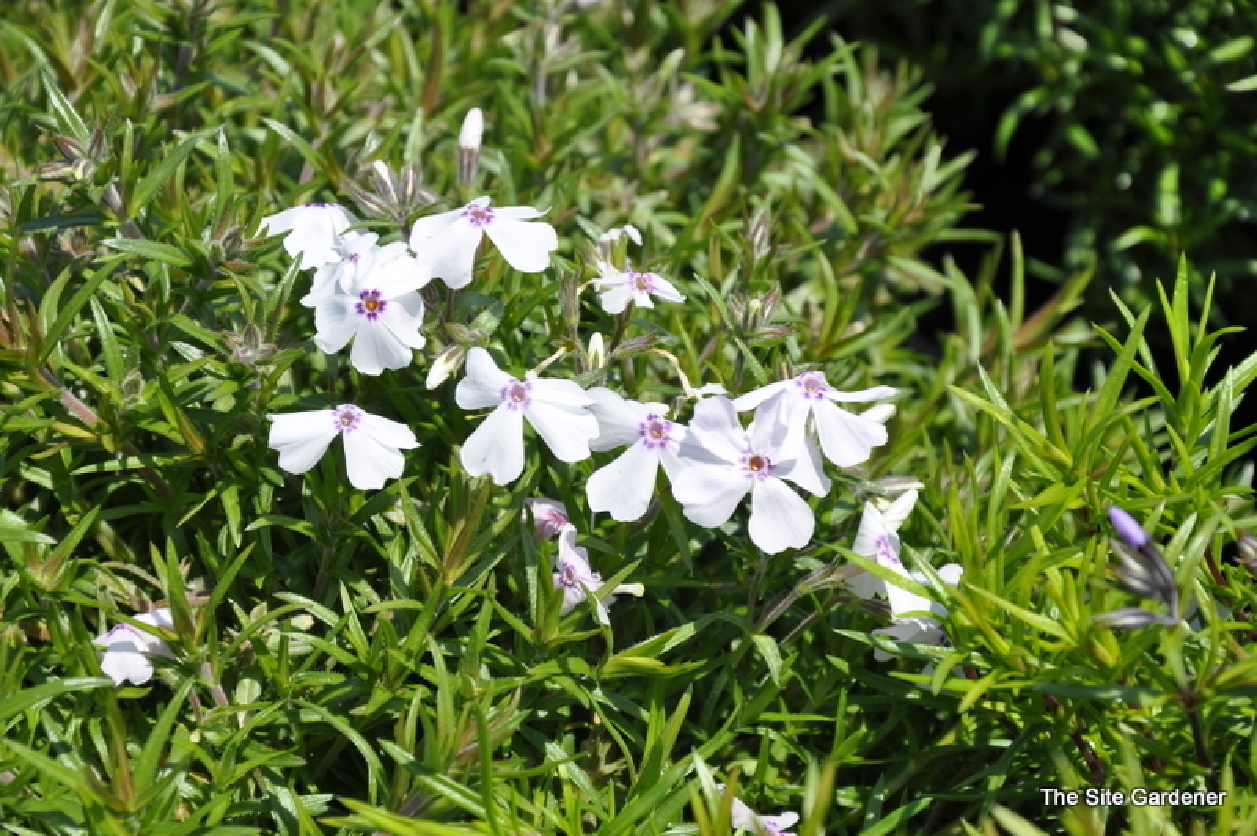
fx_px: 5495
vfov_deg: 8.7
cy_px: 418
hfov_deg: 13.1
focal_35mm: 158
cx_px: 628
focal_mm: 105
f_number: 10
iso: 200
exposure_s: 1/400
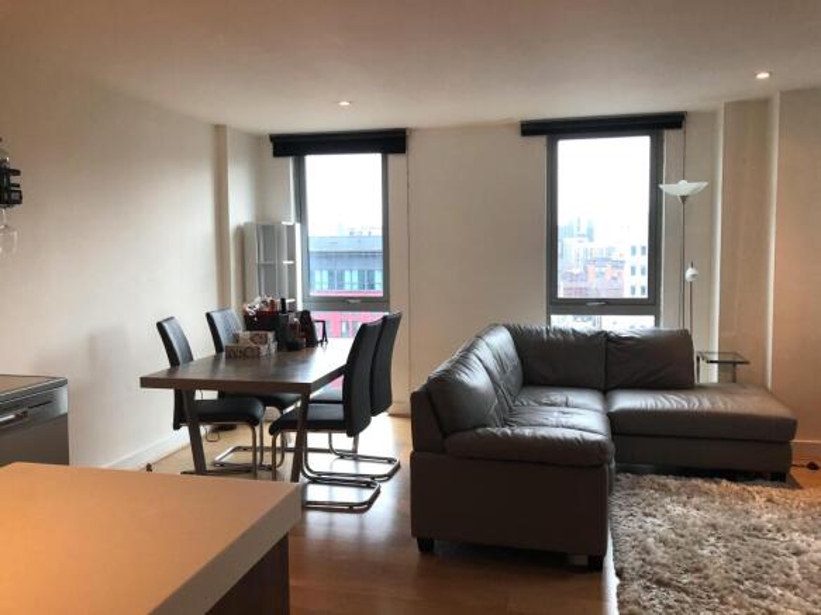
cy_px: 308
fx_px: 664
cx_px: 410
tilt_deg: -3.9
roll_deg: +1.0
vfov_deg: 49.7
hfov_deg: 63.5
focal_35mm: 28
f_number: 1.8
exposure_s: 1/30
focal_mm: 3.99
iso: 40
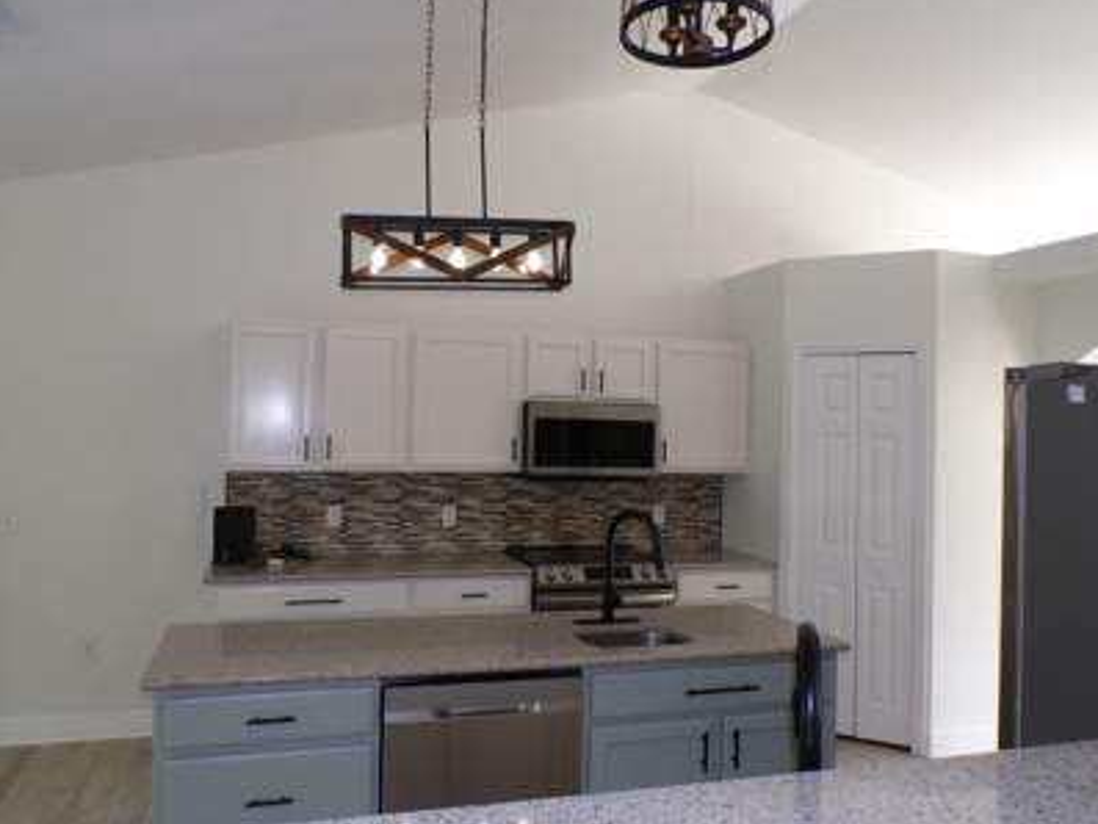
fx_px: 920
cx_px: 550
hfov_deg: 61.6
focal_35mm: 29
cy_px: 395
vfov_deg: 48.2
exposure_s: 1/34
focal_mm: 4.3
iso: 200
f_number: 3
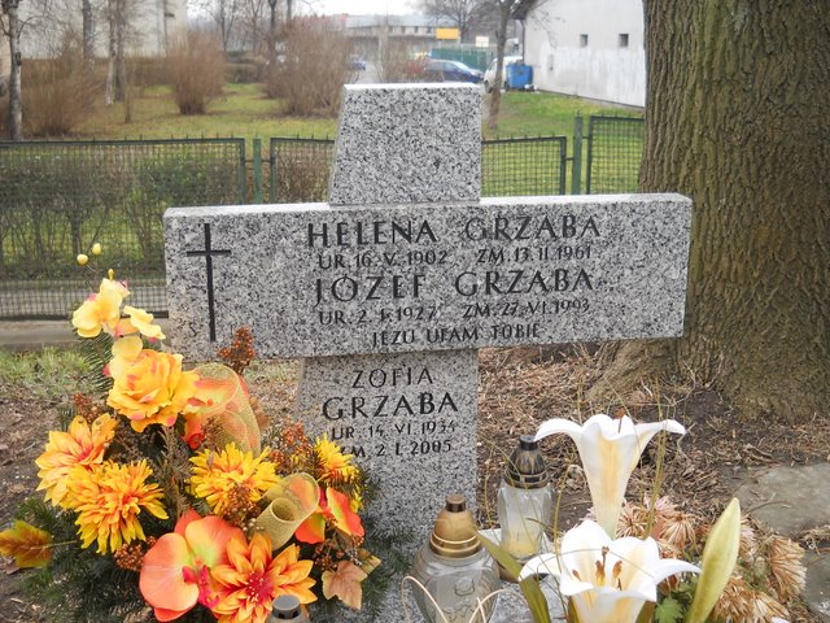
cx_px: 415
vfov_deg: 35.1
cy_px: 312
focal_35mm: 41
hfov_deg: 45.8
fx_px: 983
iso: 80
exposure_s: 1/80
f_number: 3.1
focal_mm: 6.72
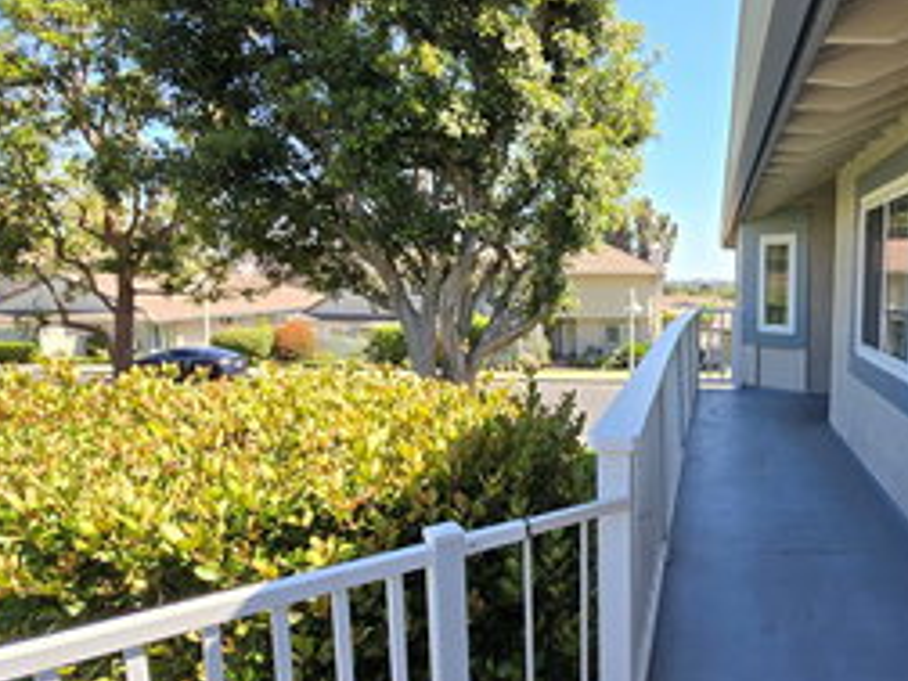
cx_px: 665
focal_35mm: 22
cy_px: 360
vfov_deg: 61.0
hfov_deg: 71.9
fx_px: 577
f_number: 2.2
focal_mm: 2.2
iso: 50
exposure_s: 1/697
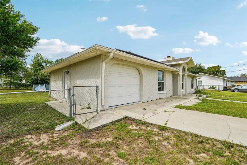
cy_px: 82
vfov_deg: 73.7
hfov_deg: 96.7
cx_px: 124
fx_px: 110
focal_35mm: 16
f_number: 8
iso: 50
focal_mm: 16
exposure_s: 1/125
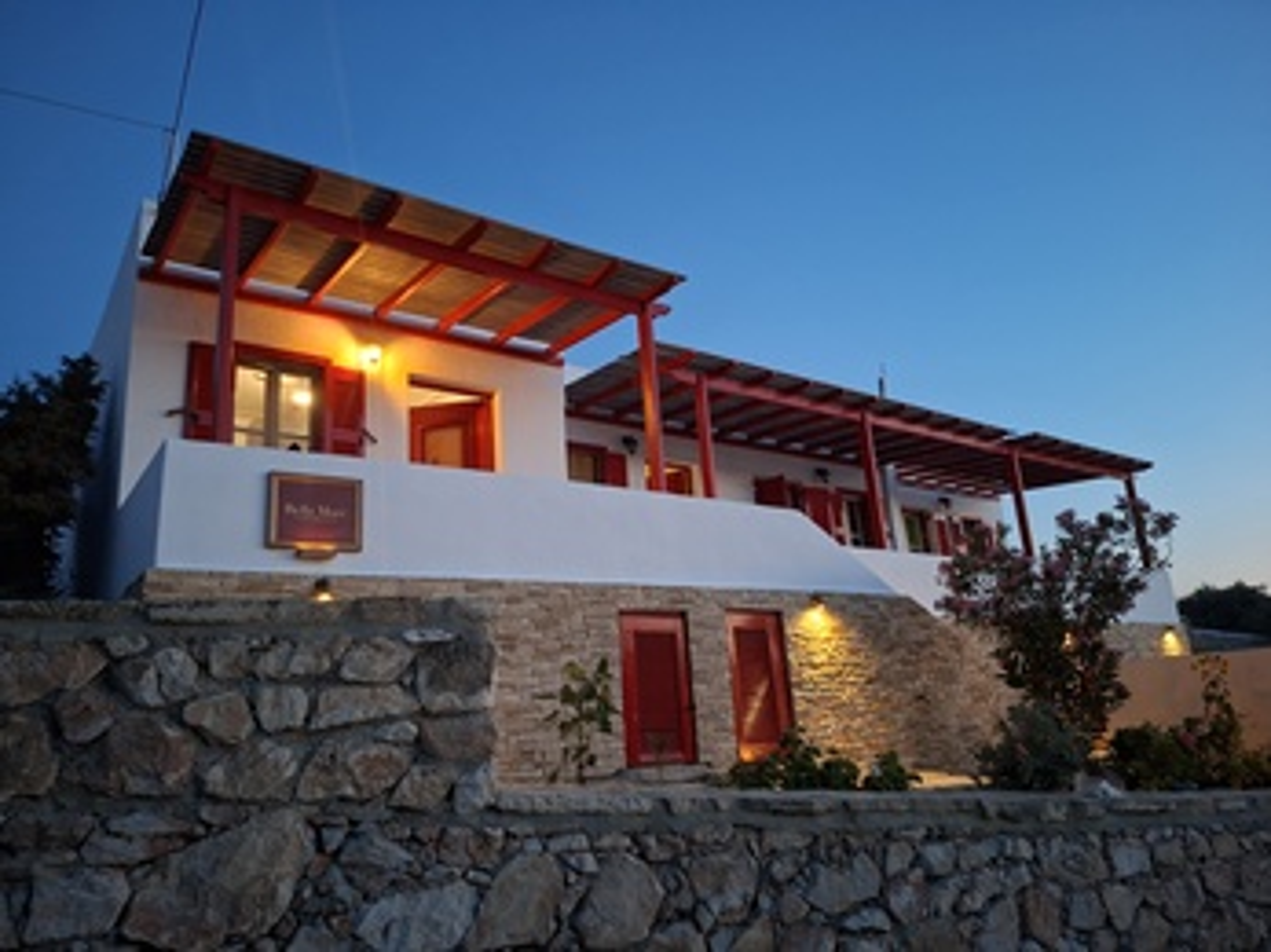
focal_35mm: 23
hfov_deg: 73.9
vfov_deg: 58.8
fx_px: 844
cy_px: 476
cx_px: 636
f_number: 1.8
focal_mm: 5.54
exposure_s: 1/25
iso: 500
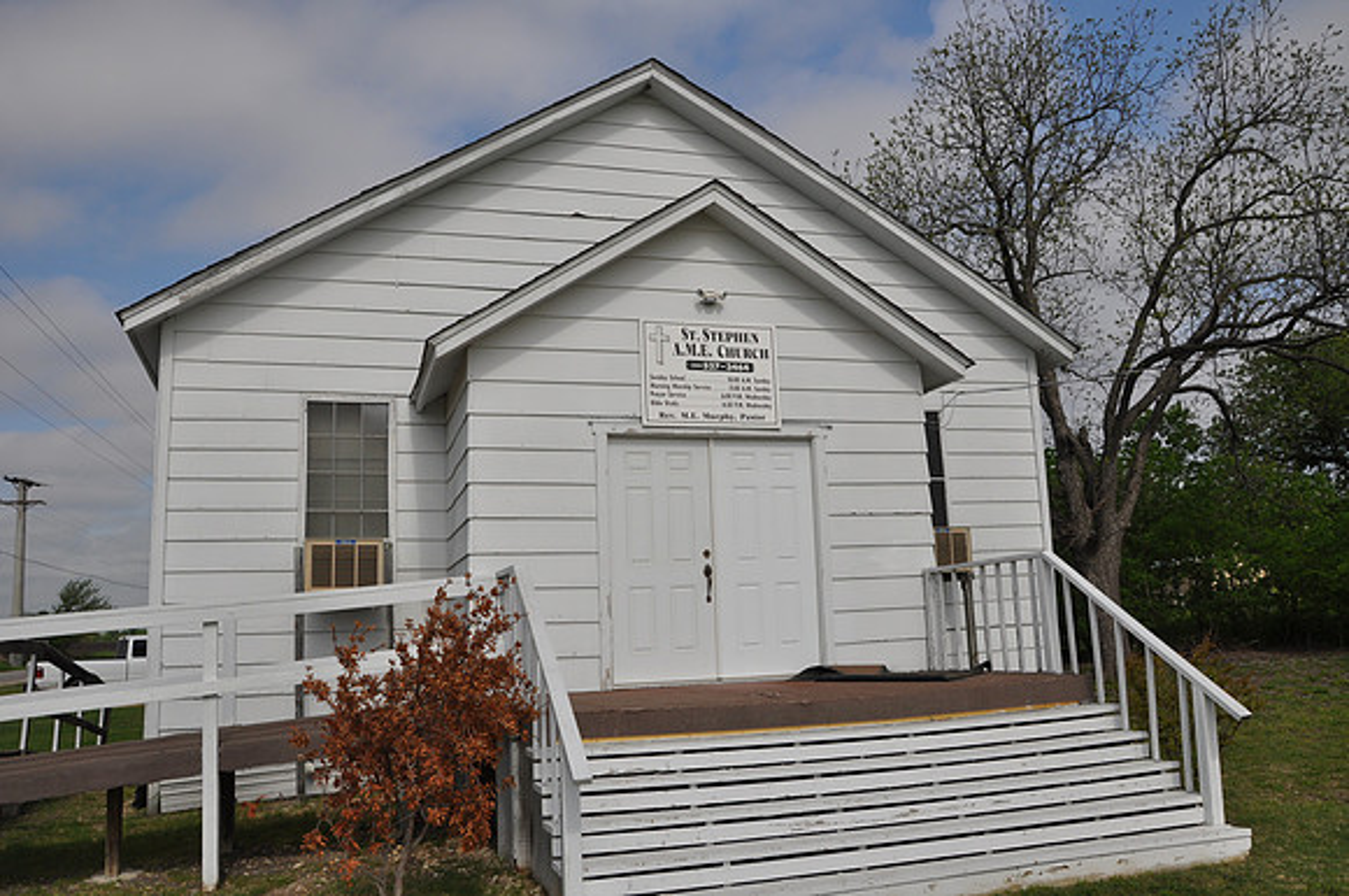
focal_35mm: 27
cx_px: 674
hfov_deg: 67.5
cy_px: 448
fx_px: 1010
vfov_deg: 47.8
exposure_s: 1/320
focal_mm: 18
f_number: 9
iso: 200
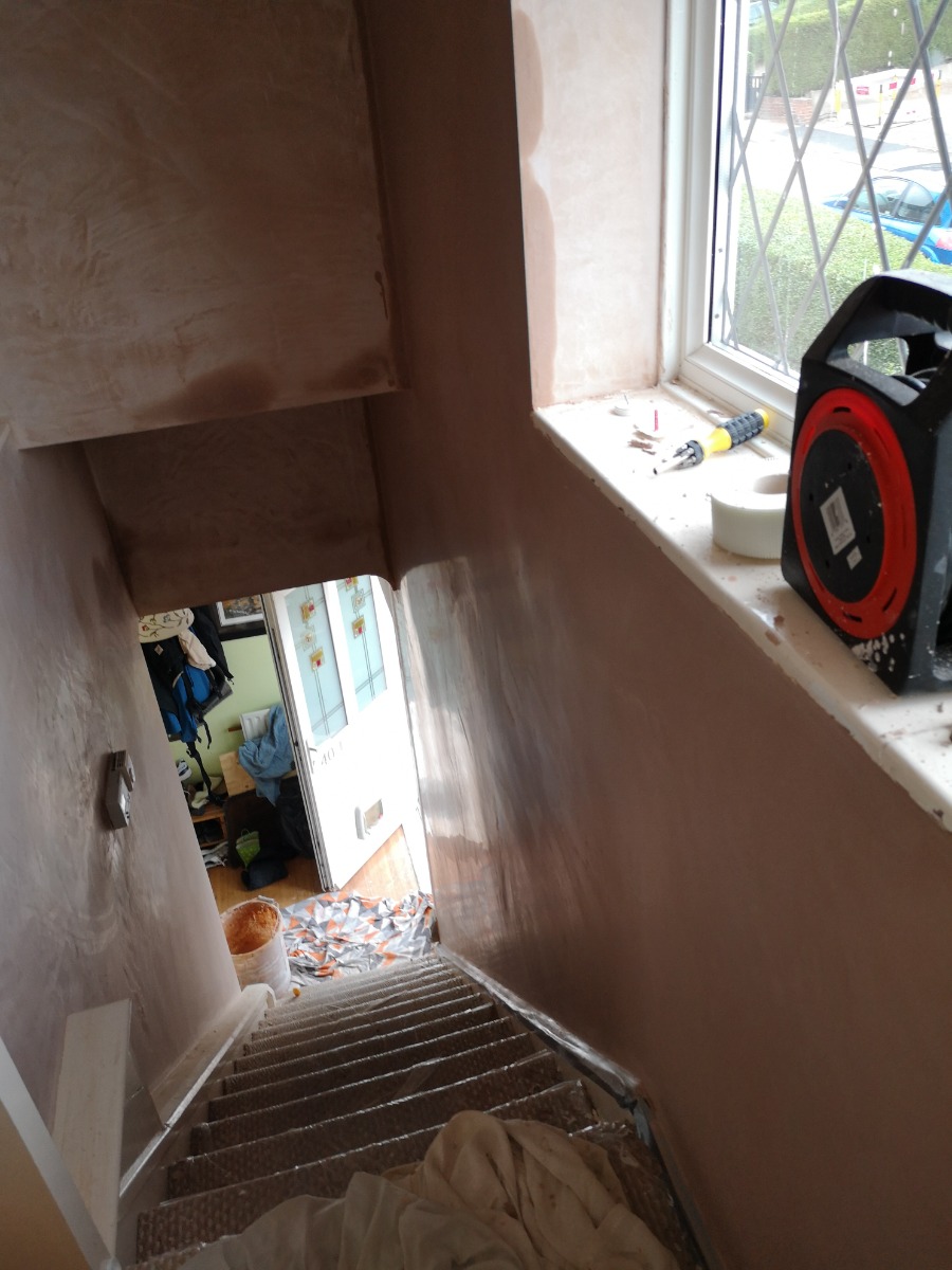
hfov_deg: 51.4
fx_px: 990
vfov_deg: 65.3
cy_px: 635
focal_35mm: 27
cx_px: 476
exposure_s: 1/100
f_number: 1.8
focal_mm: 3.95
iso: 64
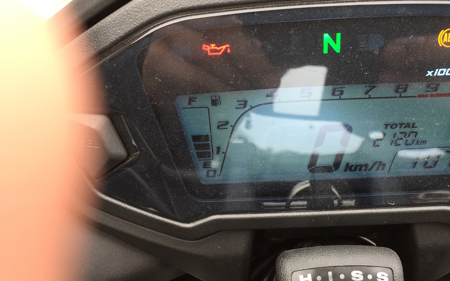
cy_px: 172
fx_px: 466
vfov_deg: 33.5
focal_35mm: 38
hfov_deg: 51.3
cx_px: 260
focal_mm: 4.15
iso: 32
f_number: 2.2
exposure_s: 1/100
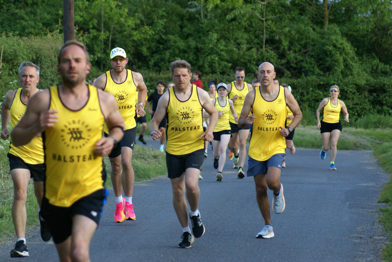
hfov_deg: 8.6
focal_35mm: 240
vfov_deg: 5.7
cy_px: 131
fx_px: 2615
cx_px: 196
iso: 800
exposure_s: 1/400
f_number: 5.6
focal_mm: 160
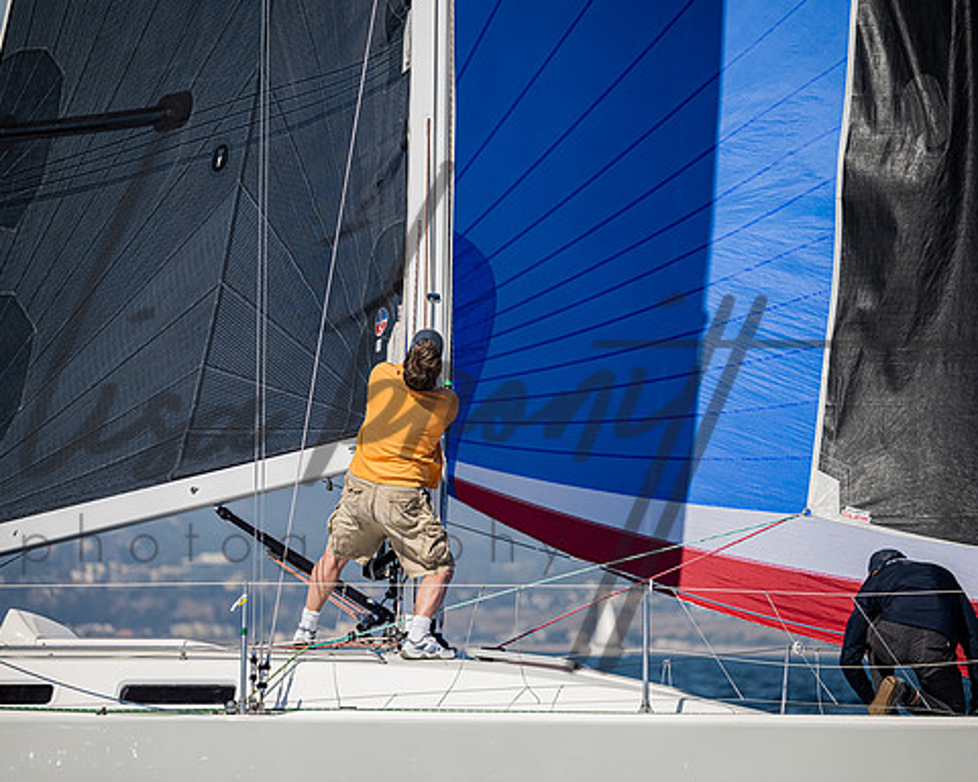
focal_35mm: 261
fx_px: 7555
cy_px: 392
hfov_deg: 7.4
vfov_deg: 5.9
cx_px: 475
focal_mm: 230
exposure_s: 1/5000
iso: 400
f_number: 5
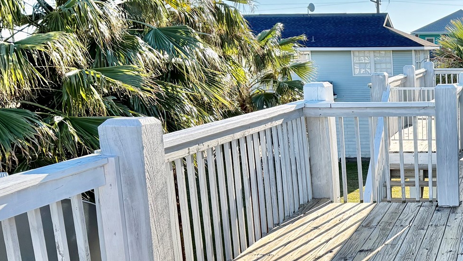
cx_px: 467
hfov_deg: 34.3
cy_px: 195
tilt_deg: -12.1
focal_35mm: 55
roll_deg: +0.9
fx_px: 675
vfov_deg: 21.6
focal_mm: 6.76
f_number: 1.78
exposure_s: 1/1410
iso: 100
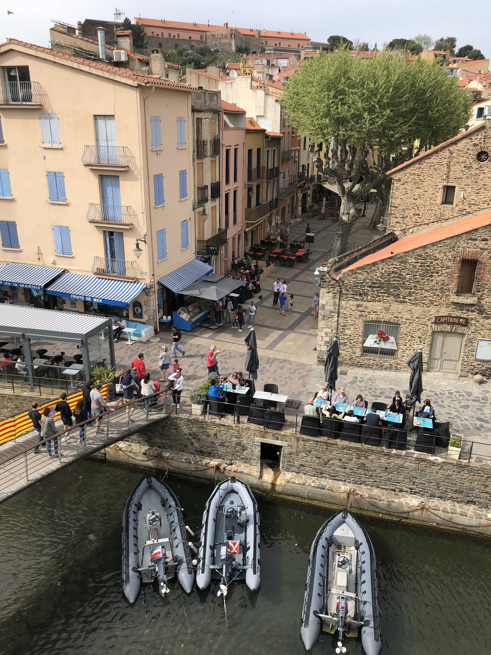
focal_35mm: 28
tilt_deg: -19.9
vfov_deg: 63.4
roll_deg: -0.6
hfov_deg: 49.7
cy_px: 328
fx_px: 530
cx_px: 246
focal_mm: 4
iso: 20
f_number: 1.8
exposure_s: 1/1230
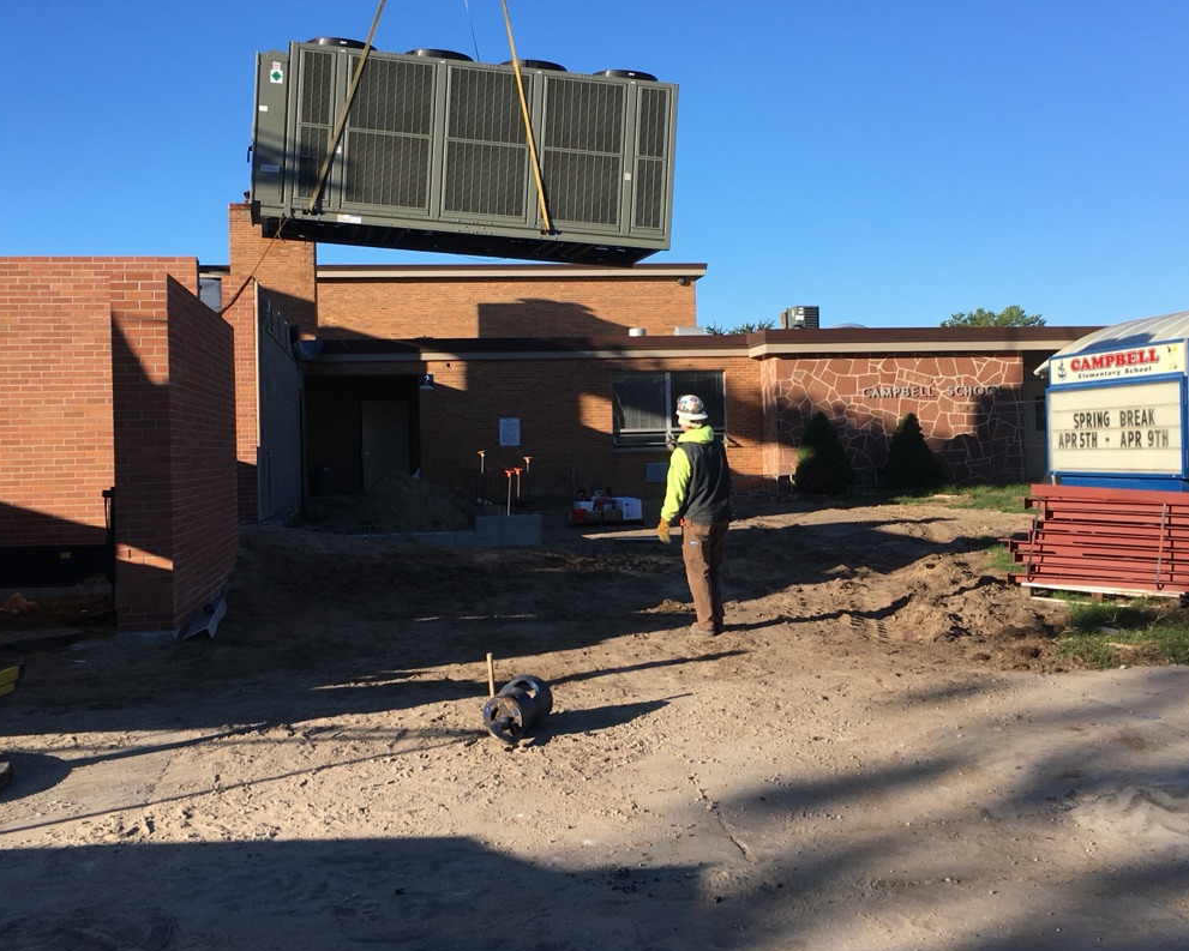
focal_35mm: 40
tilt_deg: +1.5
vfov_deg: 37.3
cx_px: 578
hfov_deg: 45.8
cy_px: 435
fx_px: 1408
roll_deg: +1.1
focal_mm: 4.15
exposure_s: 1/1068
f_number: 2.2
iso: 25
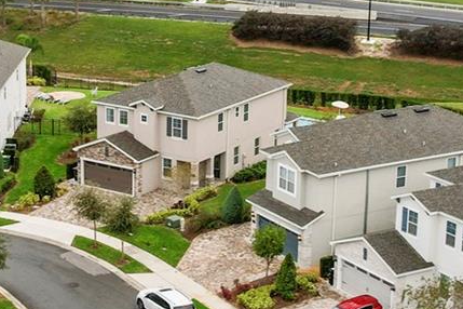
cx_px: 132
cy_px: 96
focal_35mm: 82
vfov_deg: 16.6
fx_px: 1055
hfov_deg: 24.6
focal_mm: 8.38
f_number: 2.8
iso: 110
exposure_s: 1/40
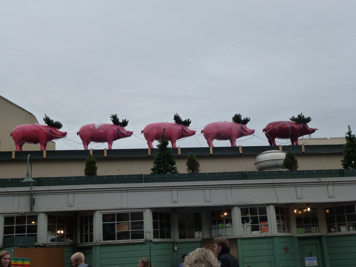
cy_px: 134
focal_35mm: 41
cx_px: 178
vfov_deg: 35.1
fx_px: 422
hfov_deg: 45.8
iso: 160
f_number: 3.9
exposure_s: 1/400
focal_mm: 7.4
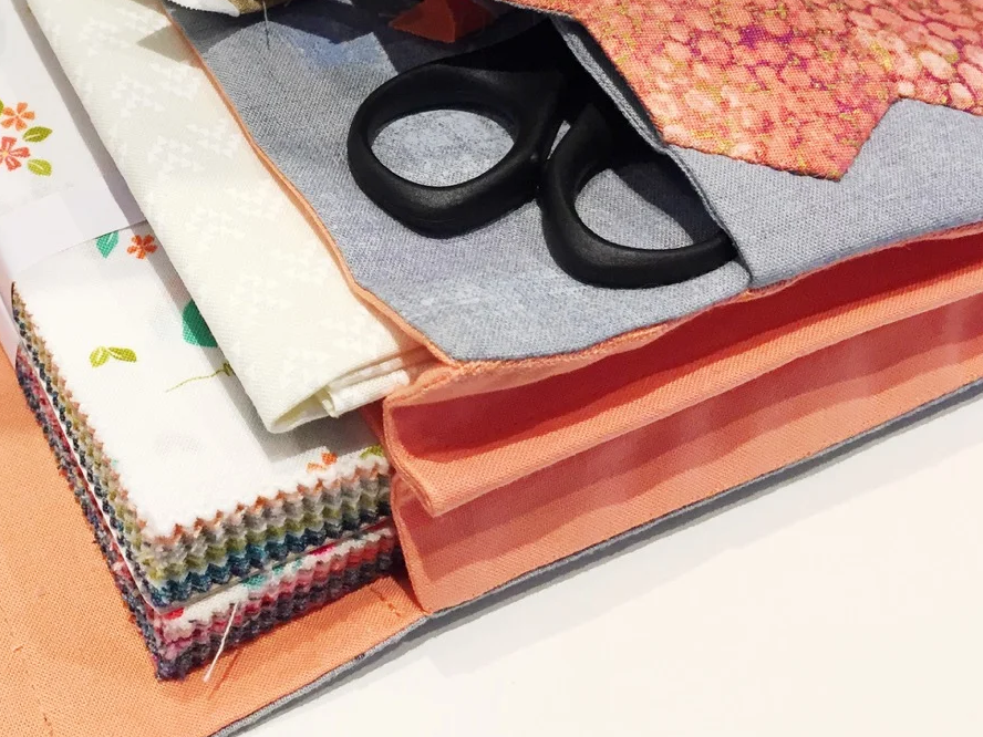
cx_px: 223
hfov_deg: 37.7
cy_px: 167
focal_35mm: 49
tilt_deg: -45.7
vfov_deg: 29.1
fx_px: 1391
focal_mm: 4.15
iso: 50
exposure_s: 1/33
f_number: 2.2
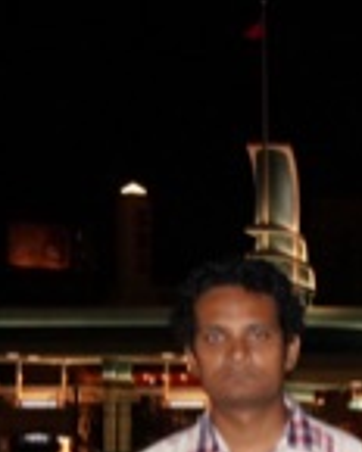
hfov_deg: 8.8
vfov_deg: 11.9
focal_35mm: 160
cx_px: 855
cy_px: 471
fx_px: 2147
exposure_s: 1/60
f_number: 4
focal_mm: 23
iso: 1600
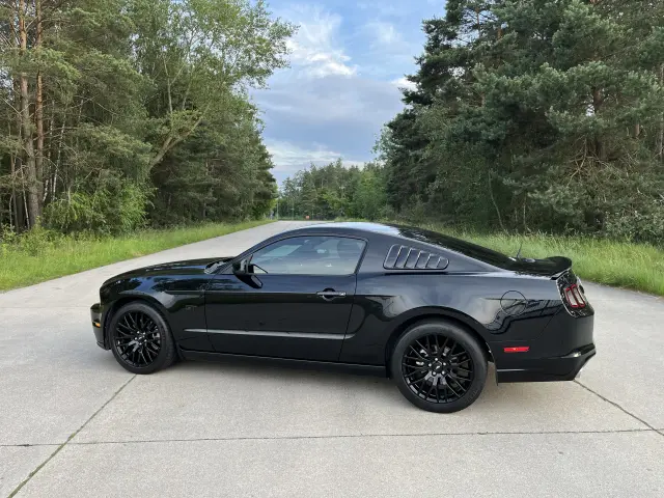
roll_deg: -0.3
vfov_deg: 53.1
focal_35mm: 26
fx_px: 499
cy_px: 249
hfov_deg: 67.3
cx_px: 332
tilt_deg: -3.2
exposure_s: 1/134
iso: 32
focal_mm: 5.1
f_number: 1.6
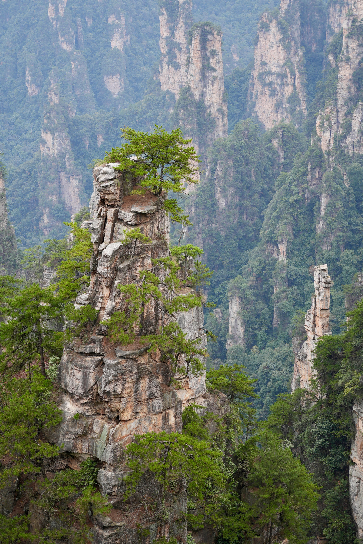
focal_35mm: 75
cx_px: 182
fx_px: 1134
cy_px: 272
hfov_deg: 18.2
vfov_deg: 27.0
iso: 100
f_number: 2.8
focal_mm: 50
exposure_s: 1/400
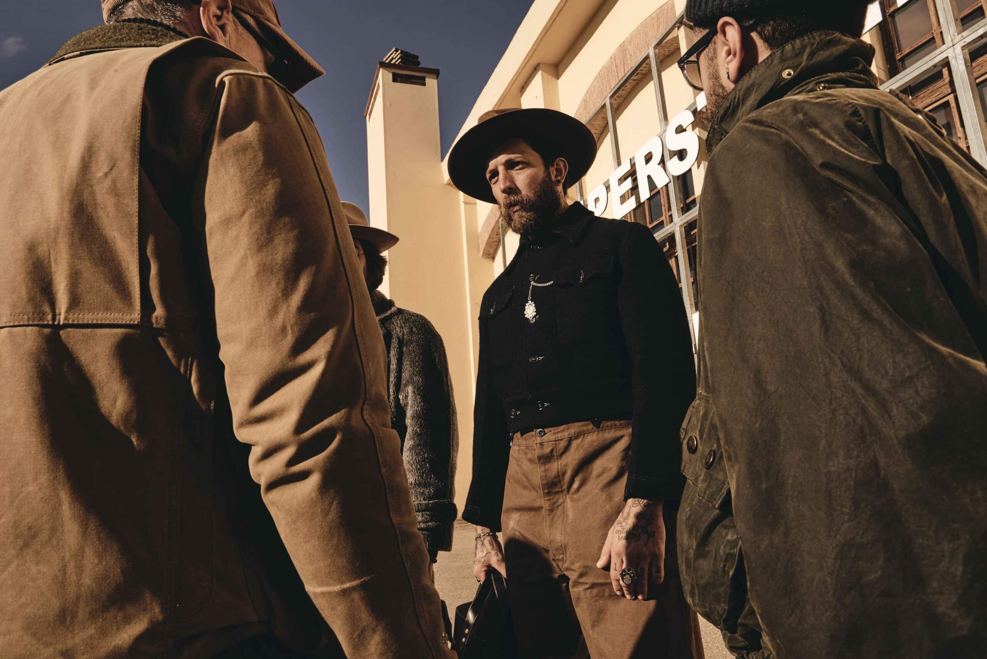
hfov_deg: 69.4
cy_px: 330
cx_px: 494
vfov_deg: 49.6
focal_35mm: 26
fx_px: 713
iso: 200
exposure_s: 1/400
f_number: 16
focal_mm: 26
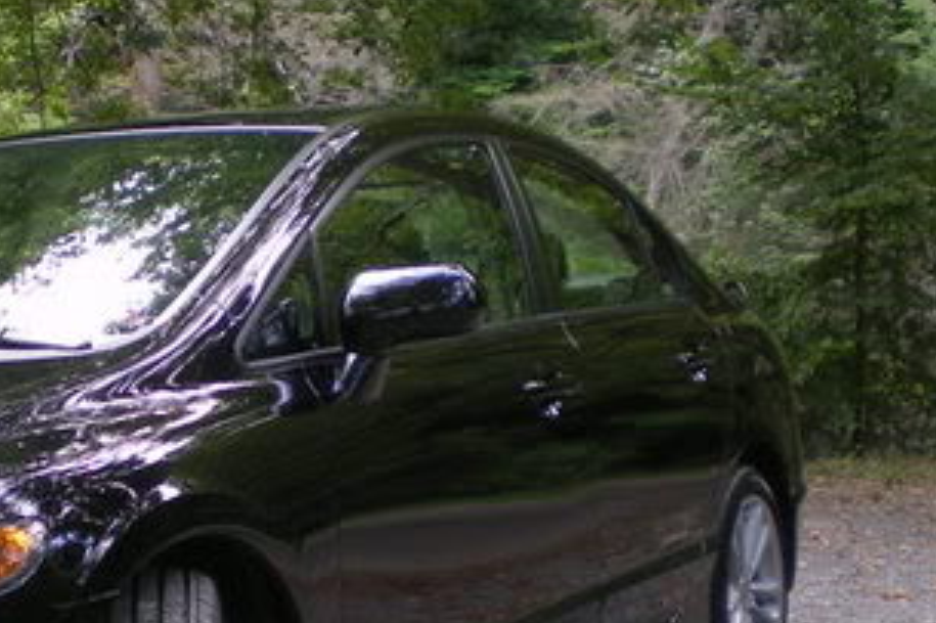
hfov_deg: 23.5
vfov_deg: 16.3
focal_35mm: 83
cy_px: 503
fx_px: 2157
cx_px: 21
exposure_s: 1/30
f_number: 3.1
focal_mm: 6.3
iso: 64
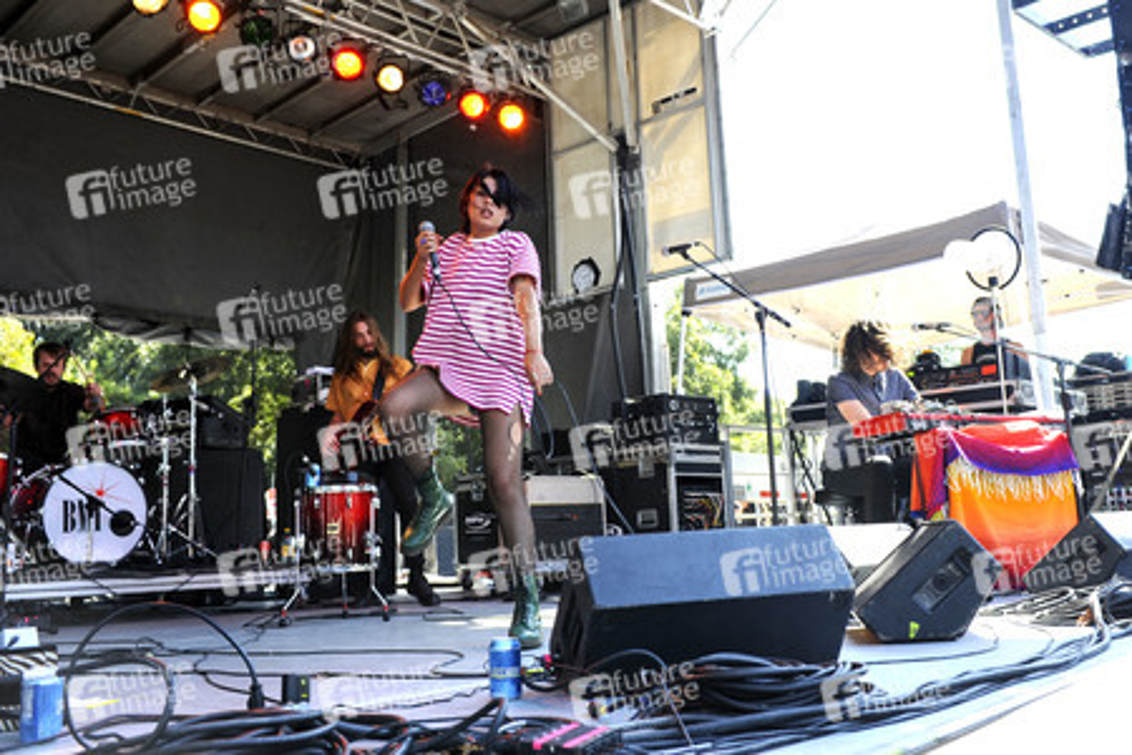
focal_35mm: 28
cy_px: 378
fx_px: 880
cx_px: 566
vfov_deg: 46.4
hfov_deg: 65.5
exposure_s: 1/500
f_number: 3.5
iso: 400
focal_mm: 28
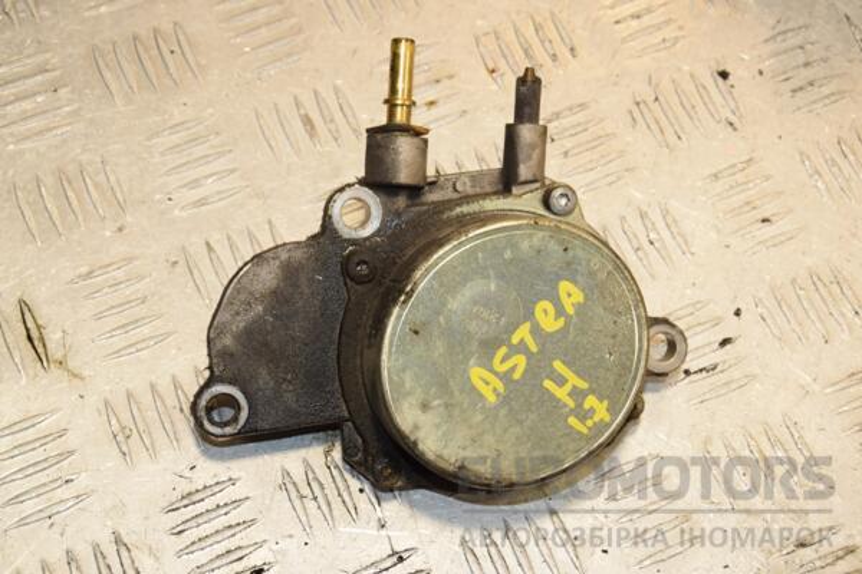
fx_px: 1796
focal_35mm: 75
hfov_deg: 27.0
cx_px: 431
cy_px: 287
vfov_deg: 18.2
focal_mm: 50
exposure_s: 1/200
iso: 800
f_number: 8
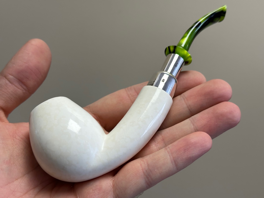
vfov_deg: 30.3
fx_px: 366
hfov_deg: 39.7
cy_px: 99
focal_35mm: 48
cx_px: 132
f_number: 1.78
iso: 50
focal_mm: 6.86
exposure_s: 1/121
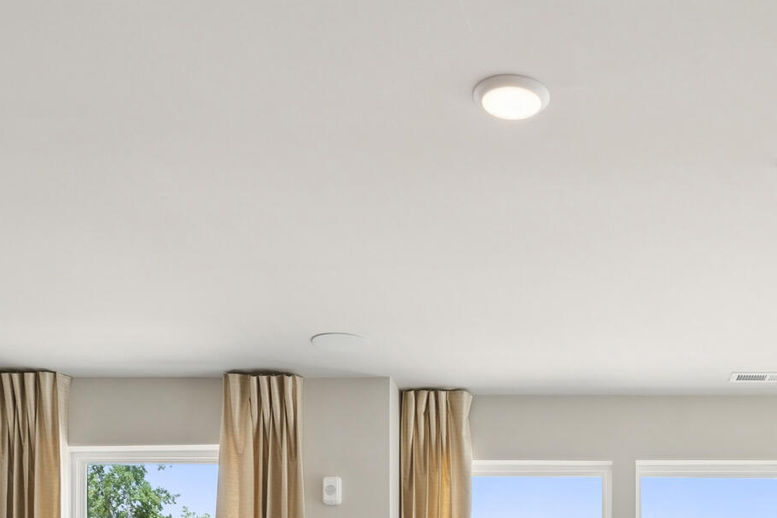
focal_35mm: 46
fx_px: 993
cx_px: 625
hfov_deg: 40.9
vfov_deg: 24.3
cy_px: 726
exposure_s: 1/60
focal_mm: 14
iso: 250
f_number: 7.1
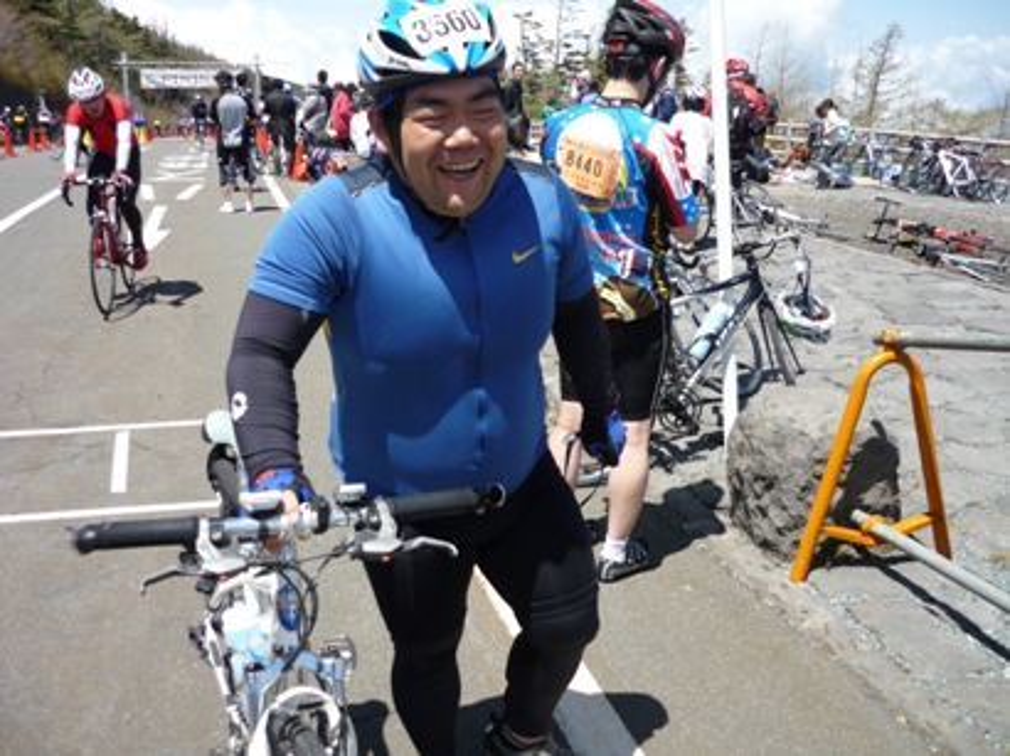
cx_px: 505
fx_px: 962
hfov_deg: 55.4
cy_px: 378
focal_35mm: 33
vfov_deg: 42.9
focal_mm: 5.5
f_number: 2.8
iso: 100
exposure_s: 1/1000
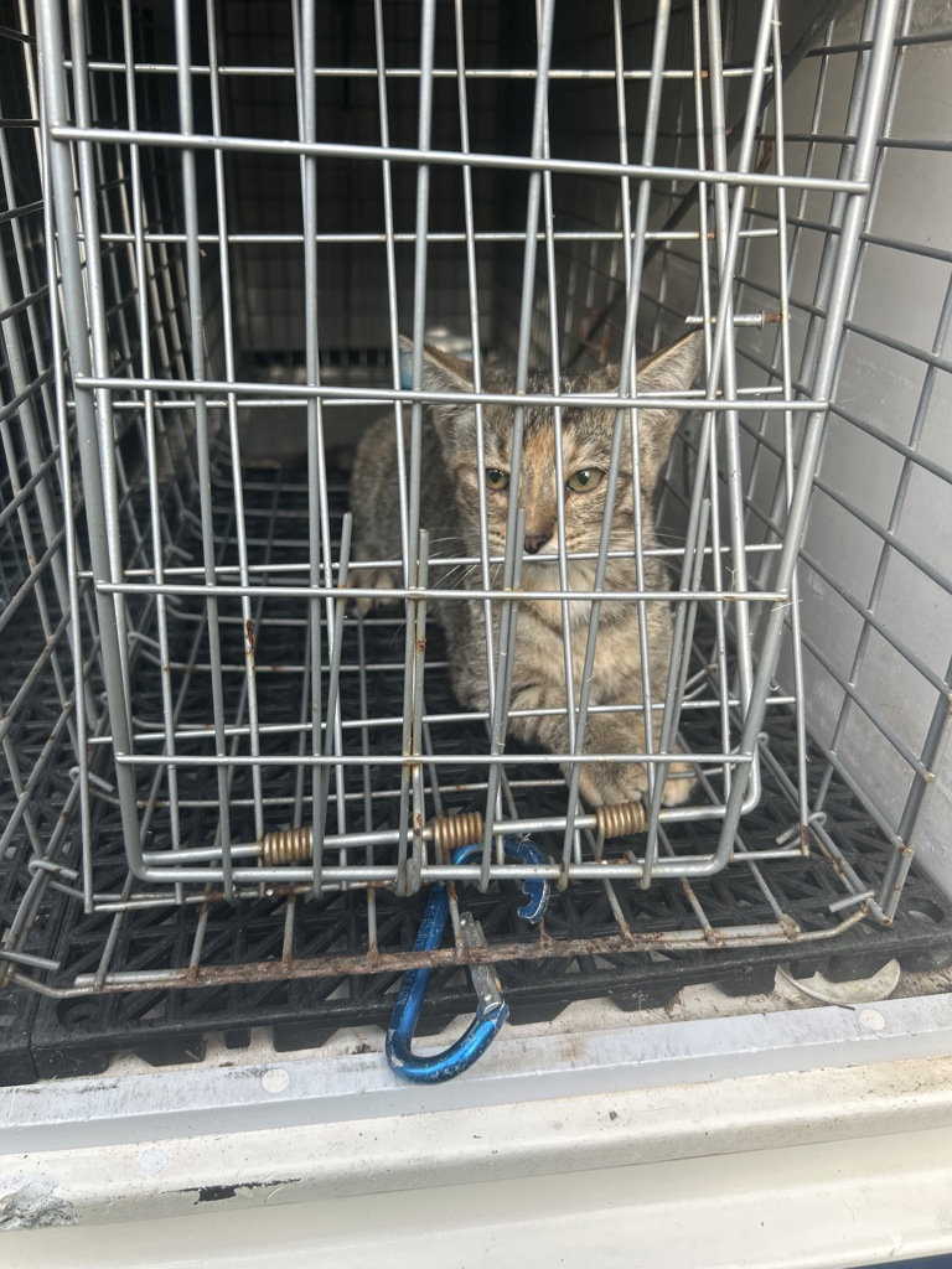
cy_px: 634
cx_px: 476
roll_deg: -2.6
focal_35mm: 26
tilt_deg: -27.3
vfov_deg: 67.3
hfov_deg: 53.1
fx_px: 953
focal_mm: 5.7
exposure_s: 1/359
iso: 50
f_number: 1.5
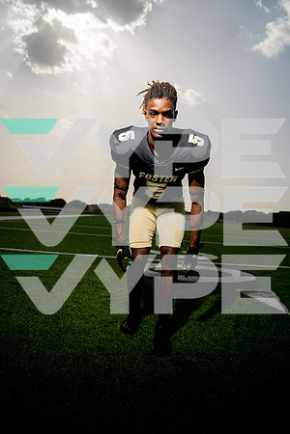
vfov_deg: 73.7
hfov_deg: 53.1
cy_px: 217
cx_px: 145
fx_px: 290
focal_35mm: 24
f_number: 4.5
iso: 100
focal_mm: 24
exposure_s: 1/1250
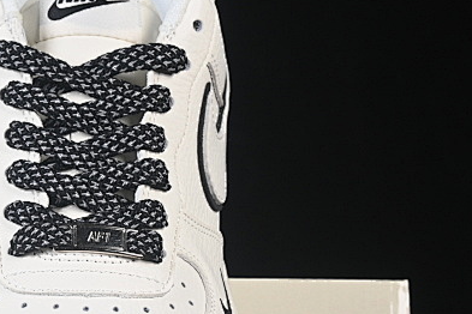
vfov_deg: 6.7
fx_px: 2701
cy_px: 298
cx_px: -60
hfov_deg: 9.9
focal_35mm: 206
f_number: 8
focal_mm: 50
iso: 160
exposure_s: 1/80
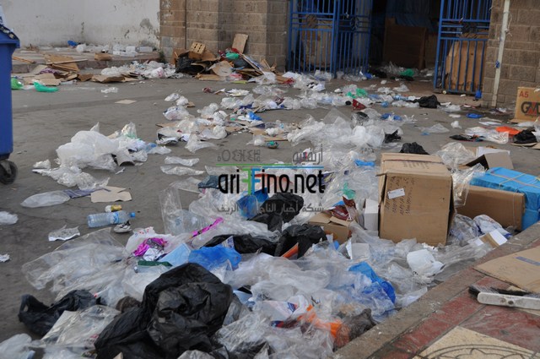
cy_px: 180
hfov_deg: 46.5
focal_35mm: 42
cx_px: 270
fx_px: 629
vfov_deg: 31.8
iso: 200
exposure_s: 1/125
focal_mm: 28
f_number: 5.6
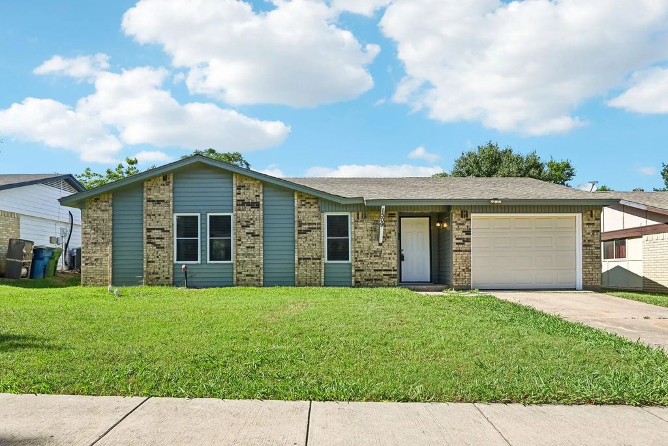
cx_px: 334
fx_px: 408
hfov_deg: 78.6
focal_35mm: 22
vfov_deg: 57.2
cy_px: 223
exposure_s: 1/800
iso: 400
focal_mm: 22
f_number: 8
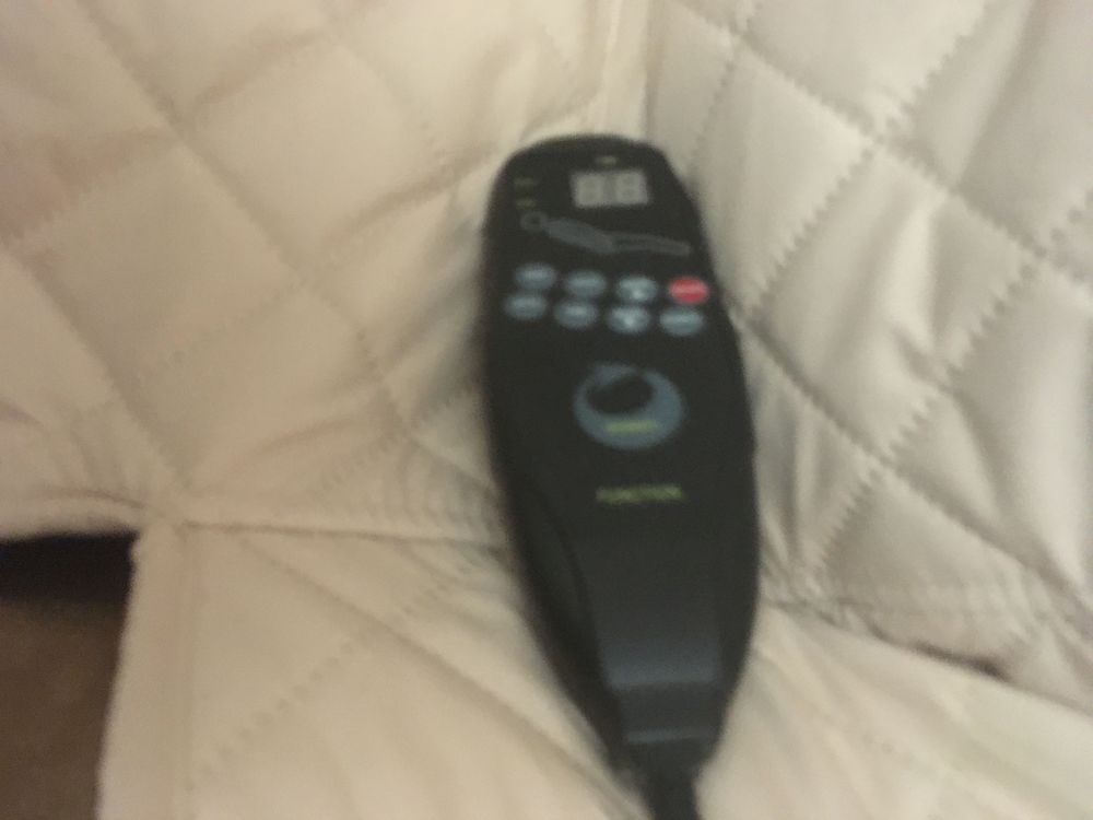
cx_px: 546
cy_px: 410
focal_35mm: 29
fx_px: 916
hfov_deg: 61.7
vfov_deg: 48.2
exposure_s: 1/17
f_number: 2.2
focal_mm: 4.15
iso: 500
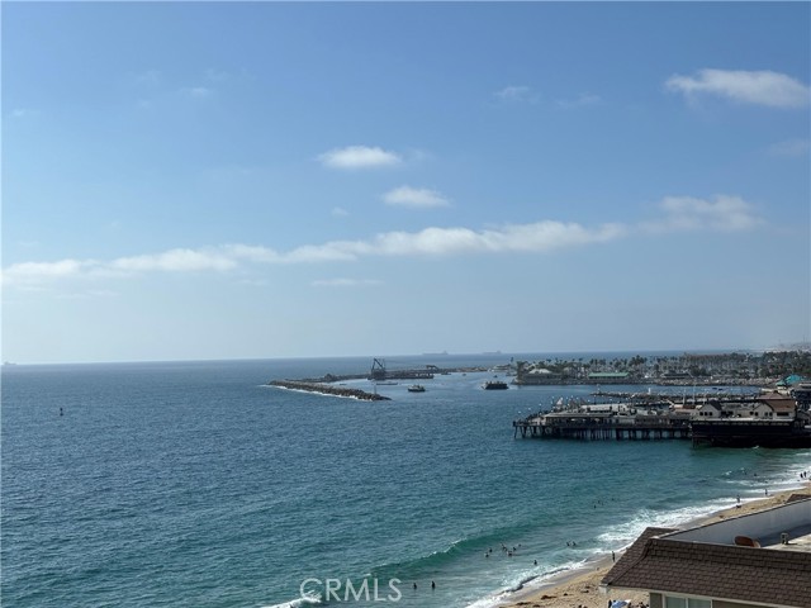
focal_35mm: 52
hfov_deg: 36.8
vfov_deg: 28.0
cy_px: 304
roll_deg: +1.8
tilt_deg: +2.3
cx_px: 406
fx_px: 1218
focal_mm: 5.96
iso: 40
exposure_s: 1/6329
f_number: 1.6
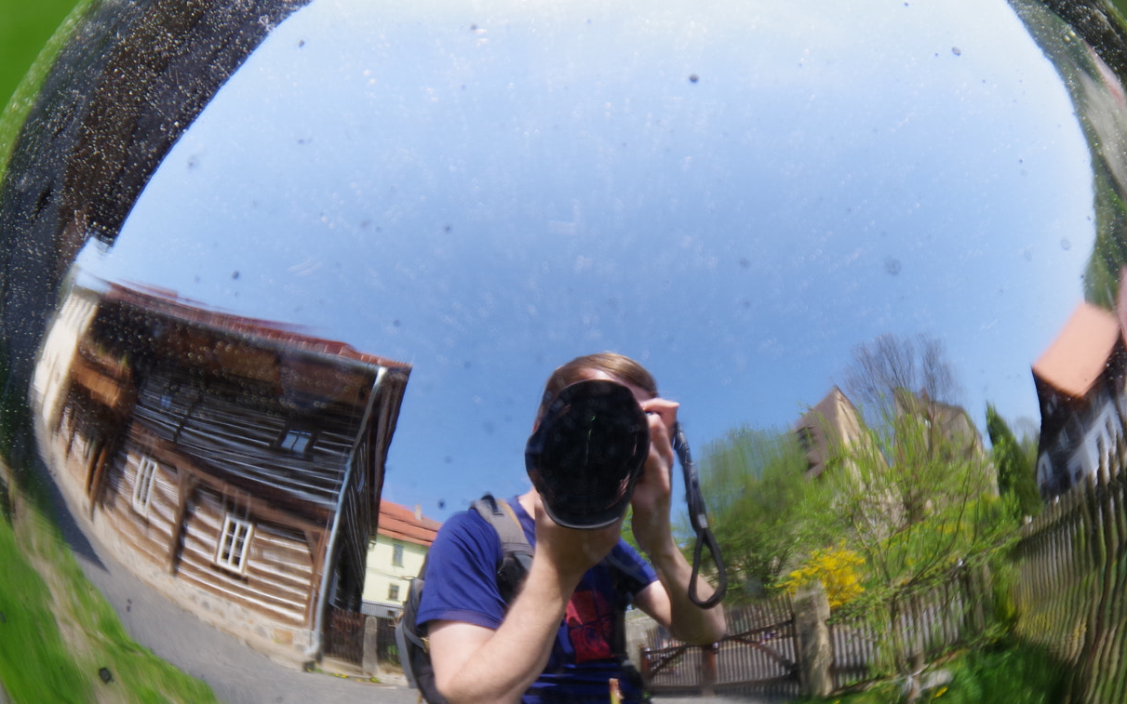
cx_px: 570
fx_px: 5928
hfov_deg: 10.9
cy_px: 455
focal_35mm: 193
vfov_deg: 6.8
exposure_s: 1/640
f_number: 5.6
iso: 200
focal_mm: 75
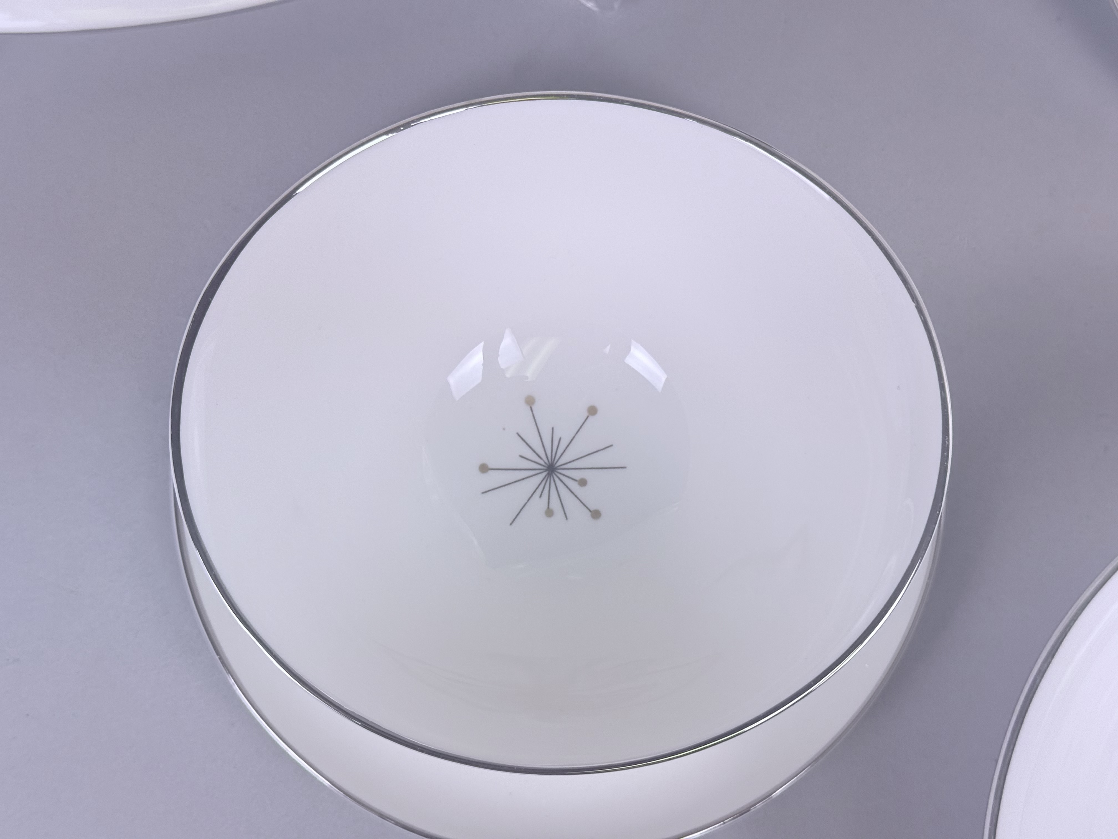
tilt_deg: -80.2
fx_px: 1550
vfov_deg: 30.3
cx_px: 559
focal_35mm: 48
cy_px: 420
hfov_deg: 39.7
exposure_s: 1/302
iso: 80
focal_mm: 6.76
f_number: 1.78
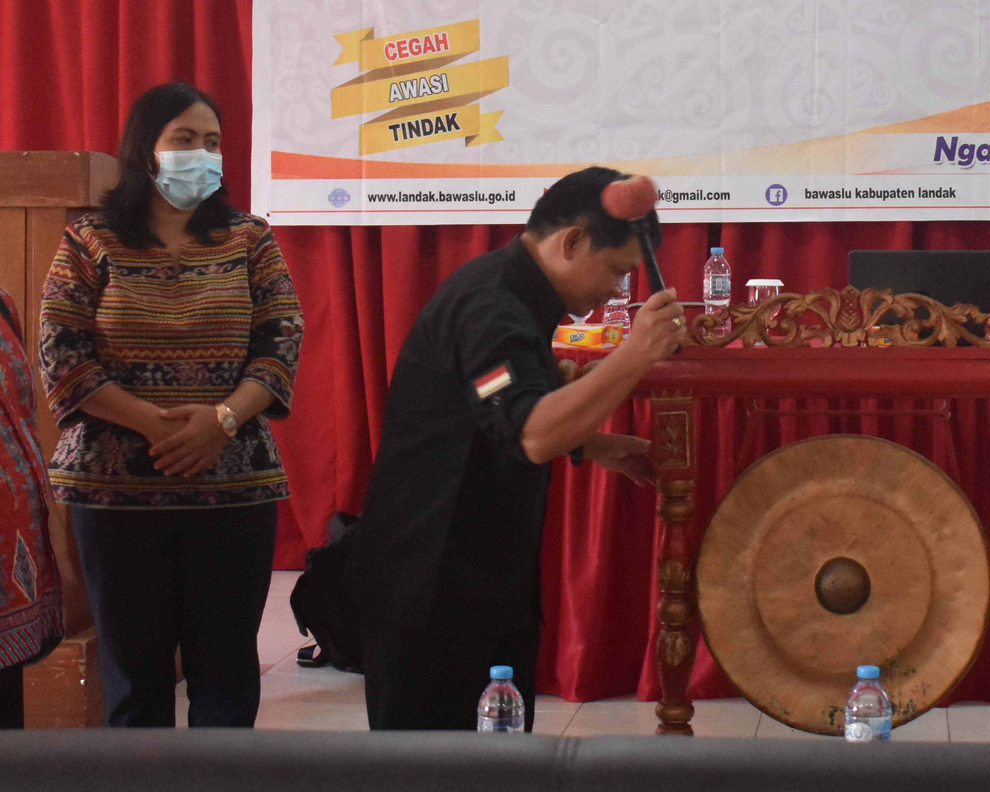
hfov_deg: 23.5
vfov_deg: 19.1
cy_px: 217
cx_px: 783
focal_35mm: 80
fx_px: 2344
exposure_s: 1/60
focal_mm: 26
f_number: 4
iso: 2800
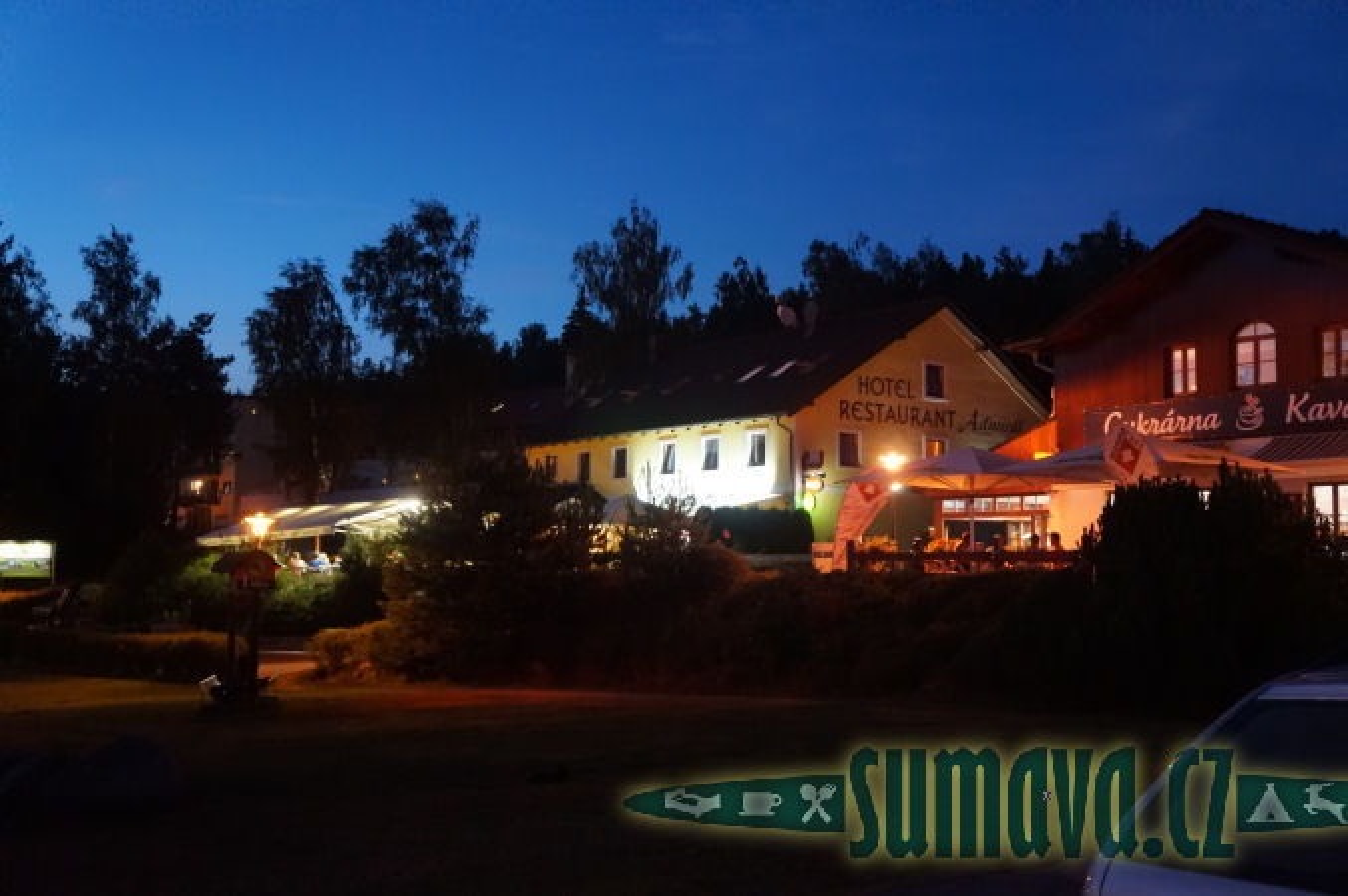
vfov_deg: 35.4
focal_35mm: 38
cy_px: 448
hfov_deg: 51.3
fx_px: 1403
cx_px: 674
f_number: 4
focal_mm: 25
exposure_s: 1/25
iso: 6400
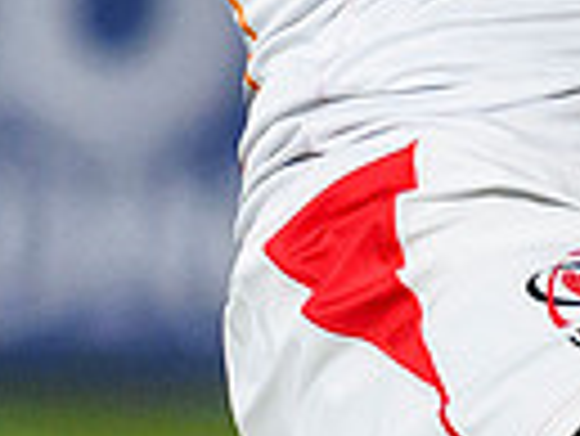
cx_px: 1024
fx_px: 73087
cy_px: -66
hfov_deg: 0.5
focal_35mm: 4358
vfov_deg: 0.3
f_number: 3.2
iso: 6400
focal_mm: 400
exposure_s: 1/1600
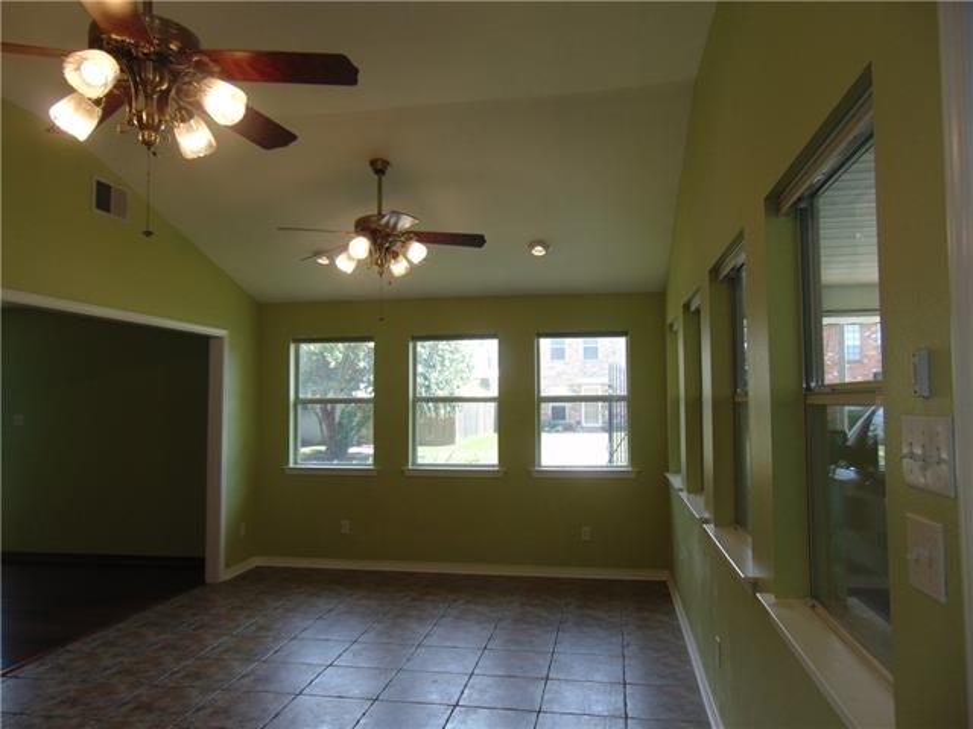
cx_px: 486
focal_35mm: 25
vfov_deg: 54.9
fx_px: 703
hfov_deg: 69.4
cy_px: 364
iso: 80
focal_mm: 4.5
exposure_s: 1/100
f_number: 3
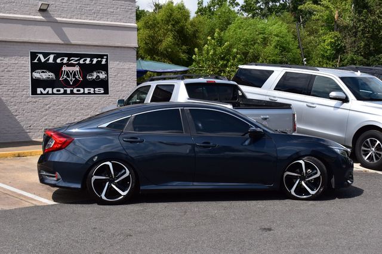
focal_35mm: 57
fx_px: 604
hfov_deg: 35.1
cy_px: 127
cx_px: 191
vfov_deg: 23.8
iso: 280
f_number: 11
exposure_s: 1/500
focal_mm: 38
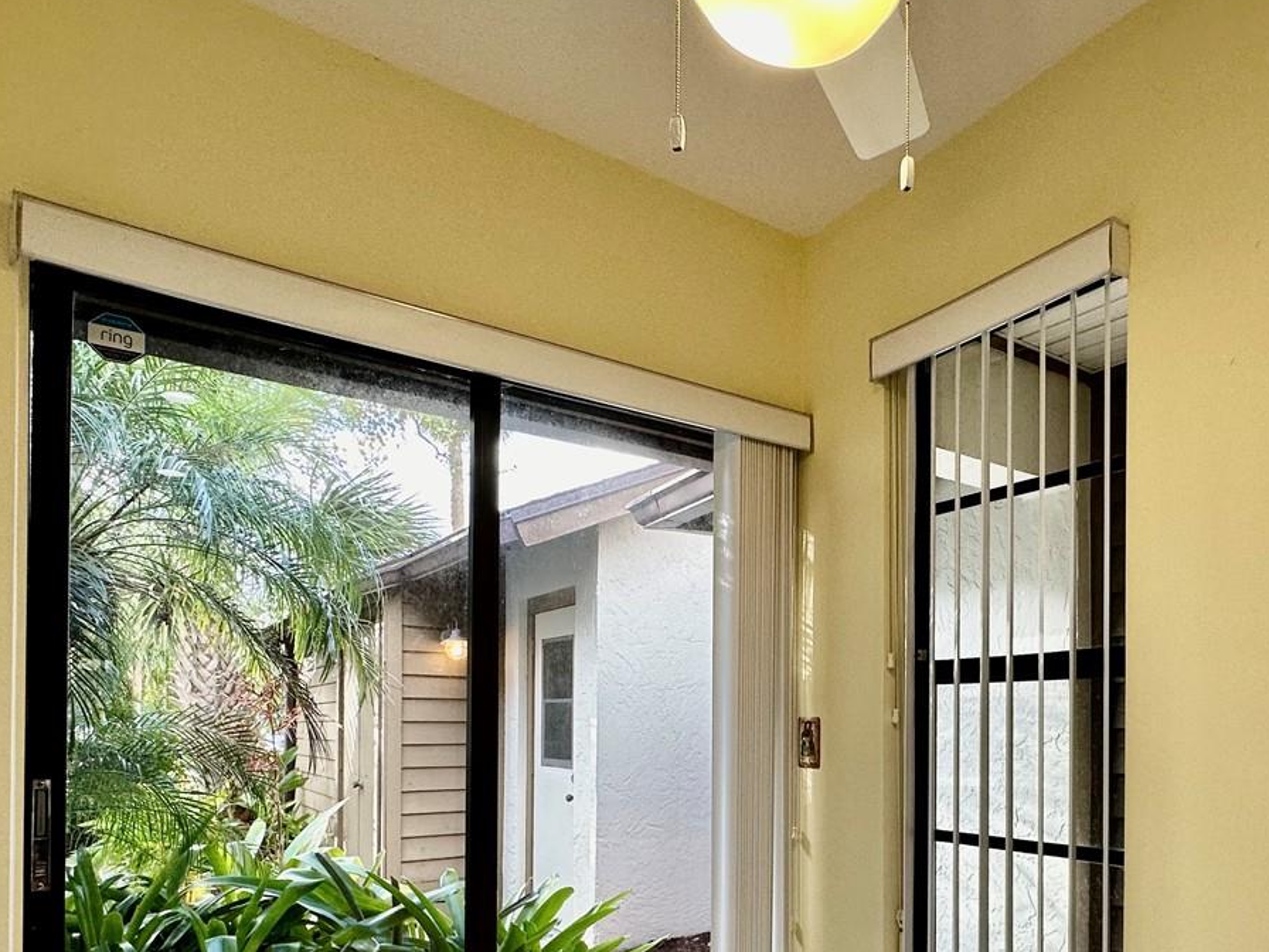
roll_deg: -0.8
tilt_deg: +0.5
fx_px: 916
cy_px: 717
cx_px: 800
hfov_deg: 68.2
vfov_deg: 52.4
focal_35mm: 25
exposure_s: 1/120
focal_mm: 2.22
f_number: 2.2
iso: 80
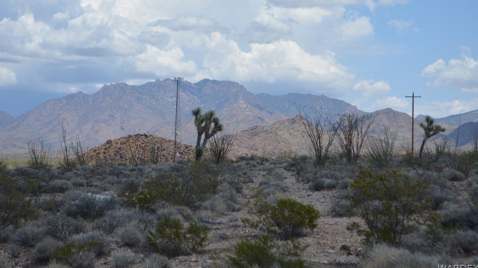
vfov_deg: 13.8
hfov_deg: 24.3
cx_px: 240
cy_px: 114
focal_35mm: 88
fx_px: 1109
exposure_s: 1/2000
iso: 400
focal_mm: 55
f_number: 7.1
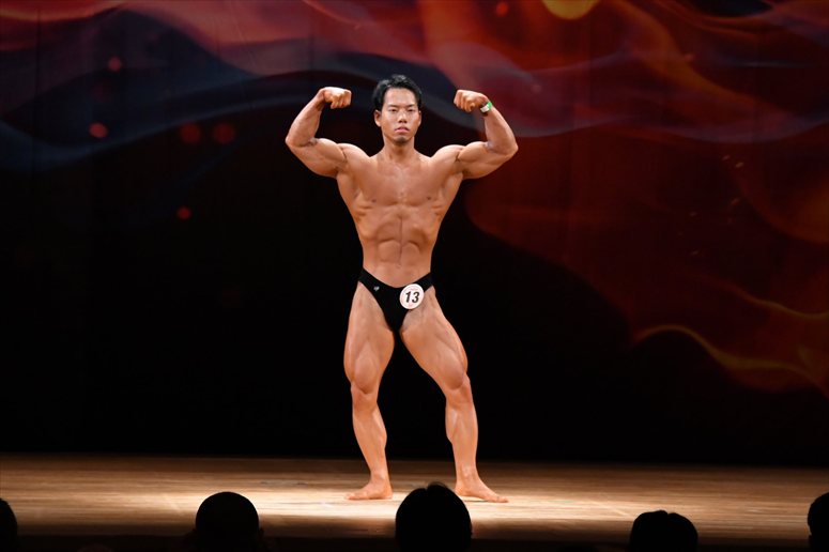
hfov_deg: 9.2
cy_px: 276
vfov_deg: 6.1
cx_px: 414
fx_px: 5179
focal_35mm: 225
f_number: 5.6
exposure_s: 1/400
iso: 4000
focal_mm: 150
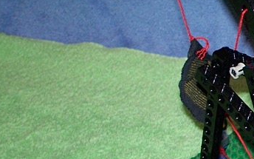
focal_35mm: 137
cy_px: 79
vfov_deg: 9.6
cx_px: 394
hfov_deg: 14.2
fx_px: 948
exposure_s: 1/60
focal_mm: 7.8
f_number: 2.8
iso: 125
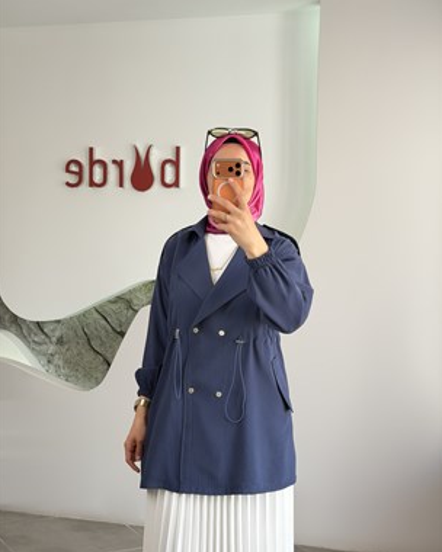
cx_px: 221
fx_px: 834
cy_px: 275
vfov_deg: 36.7
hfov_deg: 29.7
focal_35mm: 51
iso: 50
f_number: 1.78
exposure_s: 1/223
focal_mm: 6.76
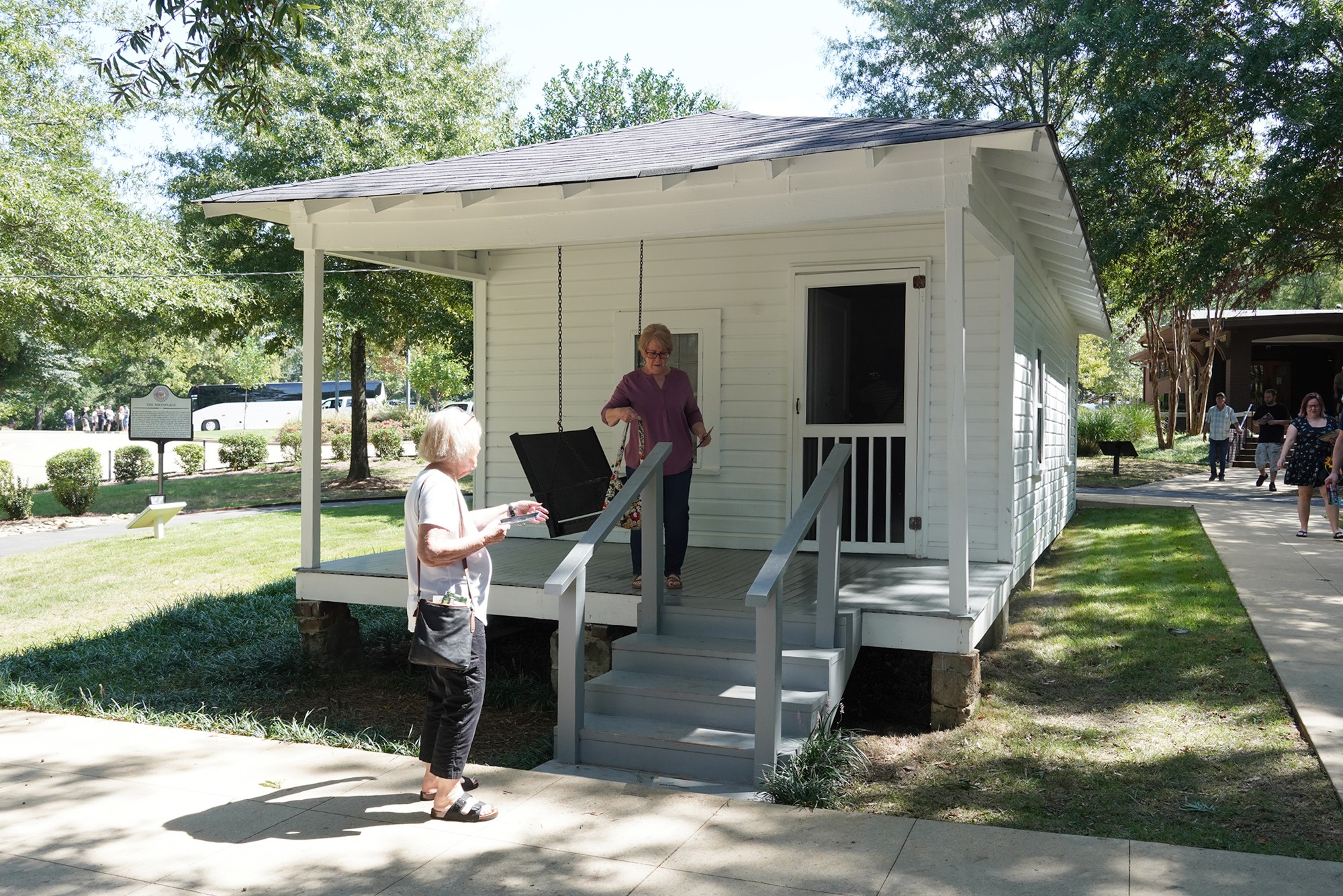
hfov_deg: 65.5
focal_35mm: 28
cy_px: 448
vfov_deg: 46.4
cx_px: 672
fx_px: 1045
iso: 800
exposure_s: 1/100
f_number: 10
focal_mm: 28
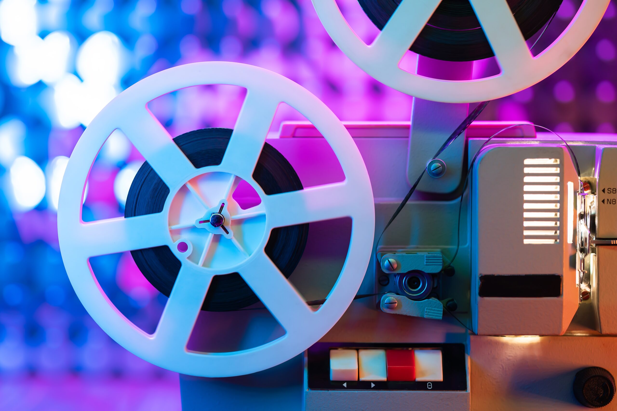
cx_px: 308
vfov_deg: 10.2
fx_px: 2314
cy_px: 206
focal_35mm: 135
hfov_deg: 15.2
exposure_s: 1/160
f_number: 2.5
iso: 320
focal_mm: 135
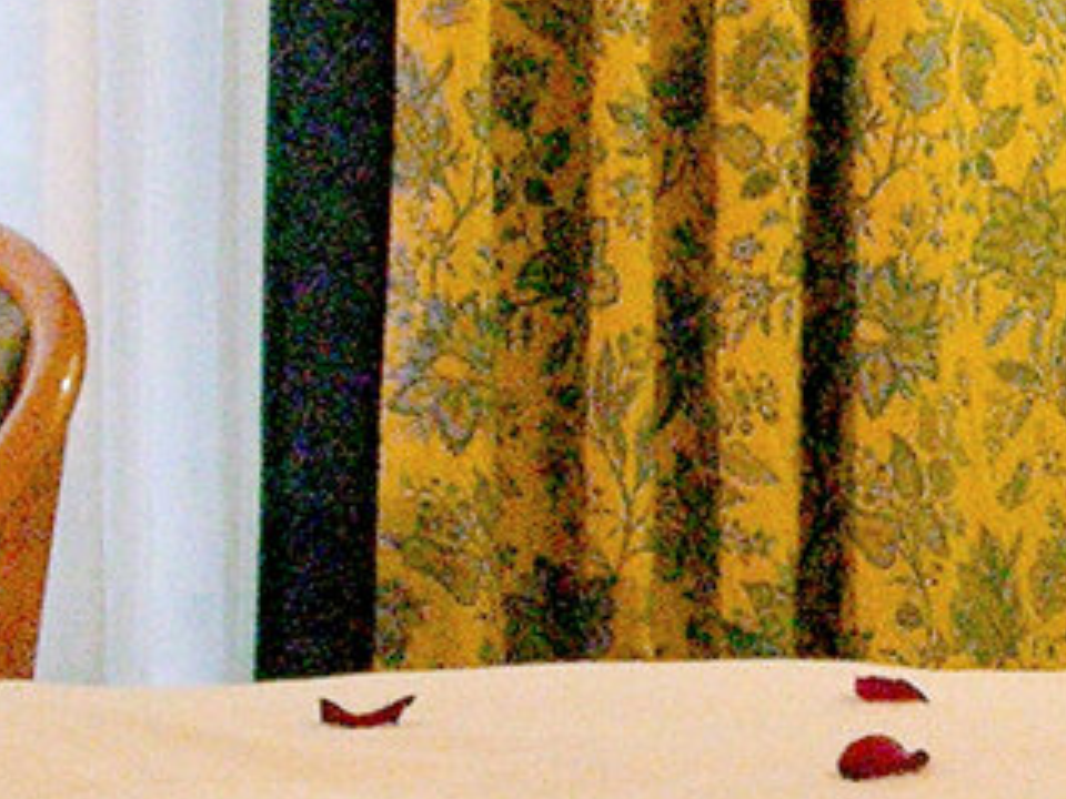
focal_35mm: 224
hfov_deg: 8.8
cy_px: 539
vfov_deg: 6.6
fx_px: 6898
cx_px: 1209
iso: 400
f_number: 4
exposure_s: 1/92.6
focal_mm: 8.9
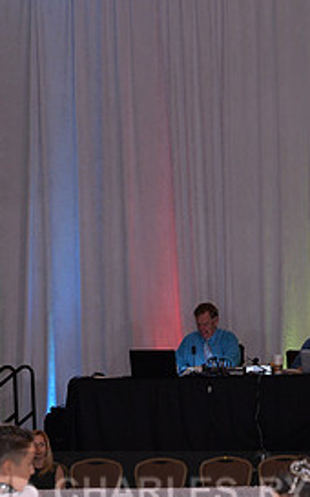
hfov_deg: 5.4
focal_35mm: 243
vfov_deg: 8.6
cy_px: 513
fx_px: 3285
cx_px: 167
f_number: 5.6
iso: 2000
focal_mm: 112
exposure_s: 1/250
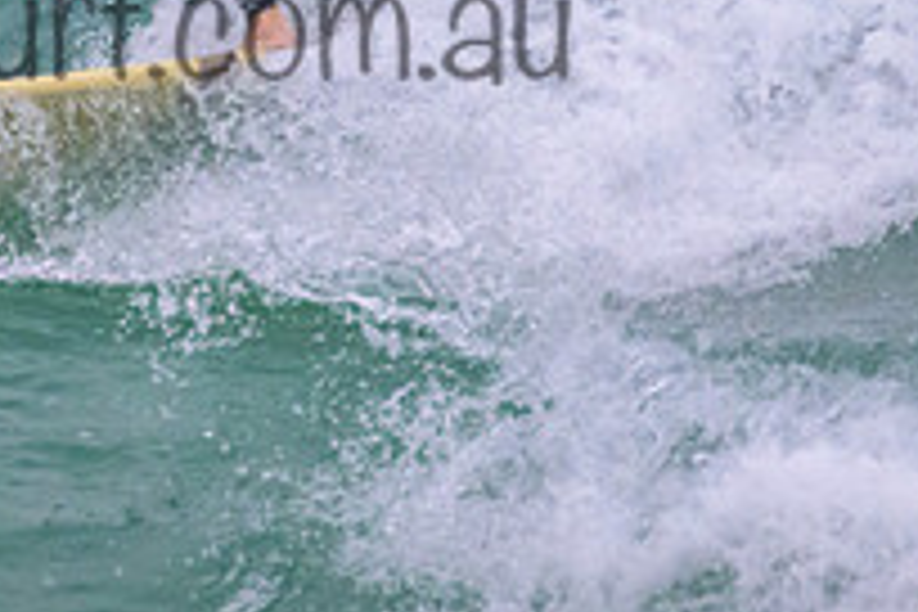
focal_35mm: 2279
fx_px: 58110
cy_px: -25
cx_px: 94
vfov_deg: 0.6
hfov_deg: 0.9
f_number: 11
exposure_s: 1/800
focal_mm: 800
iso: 7200
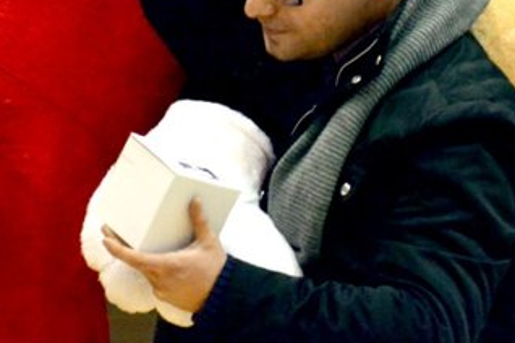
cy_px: 16
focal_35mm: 766
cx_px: 274
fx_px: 10957
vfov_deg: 1.8
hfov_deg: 2.7
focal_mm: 250
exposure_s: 1/125
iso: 3200
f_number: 5.6
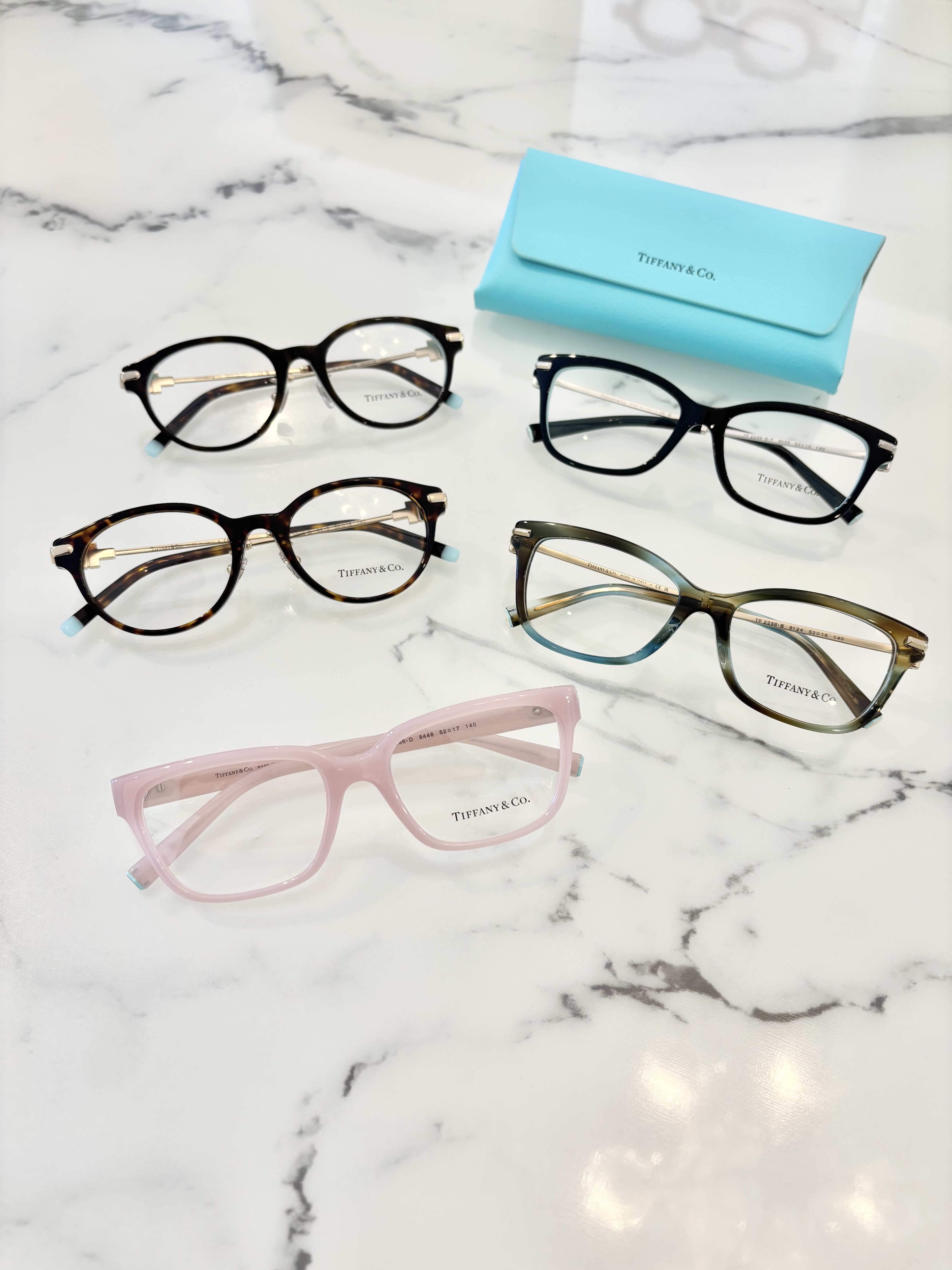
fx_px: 953
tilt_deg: -53.9
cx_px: 476
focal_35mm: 26
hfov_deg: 53.1
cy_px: 635
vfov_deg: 67.3
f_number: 1.6
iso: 64
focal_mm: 5.96
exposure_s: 1/120
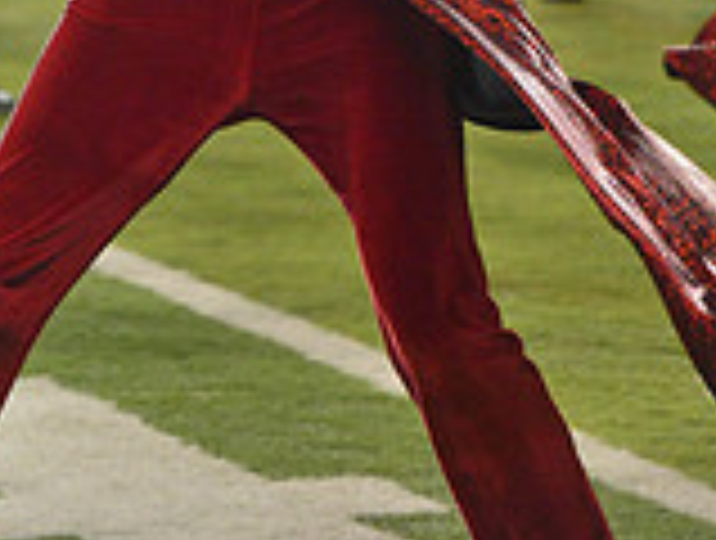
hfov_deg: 5.4
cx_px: 250
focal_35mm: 366
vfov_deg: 4.0
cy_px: -459
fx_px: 7588
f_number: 5.6
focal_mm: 135
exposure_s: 1/640
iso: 2000
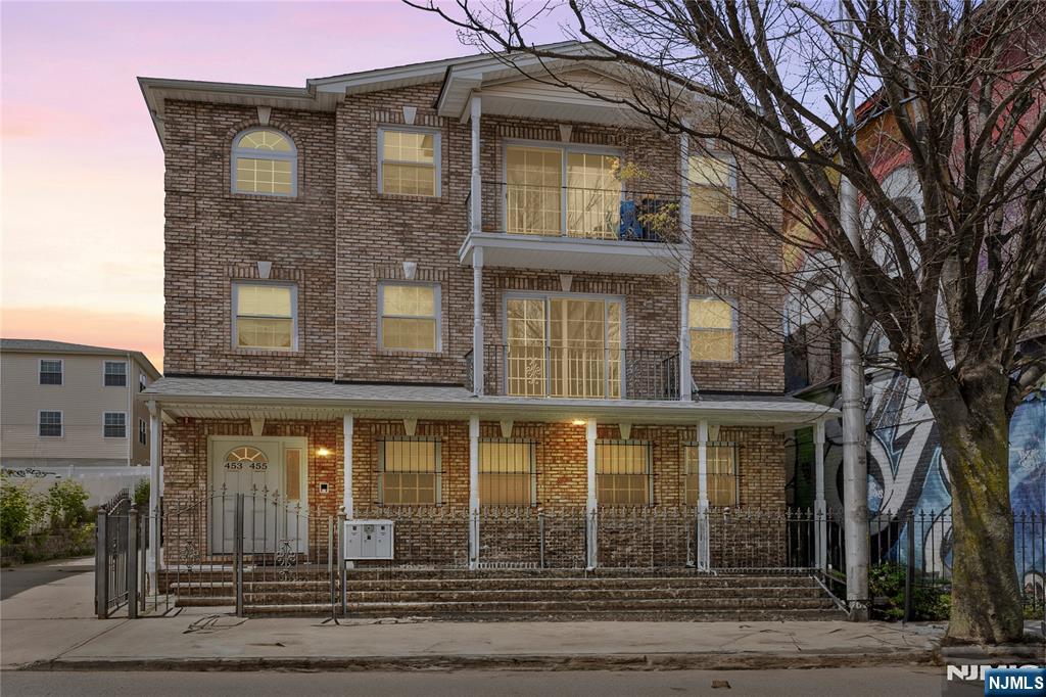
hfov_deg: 94.0
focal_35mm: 17
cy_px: 348
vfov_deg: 71.0
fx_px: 488
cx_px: 523
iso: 100
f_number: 9
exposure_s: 1/160
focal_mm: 16.8
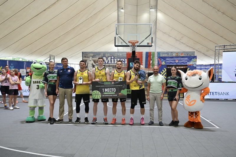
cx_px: 118
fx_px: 184
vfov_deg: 46.4
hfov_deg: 65.5
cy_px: 78
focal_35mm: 28
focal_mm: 28
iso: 1000
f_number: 3.5
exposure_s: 1/250
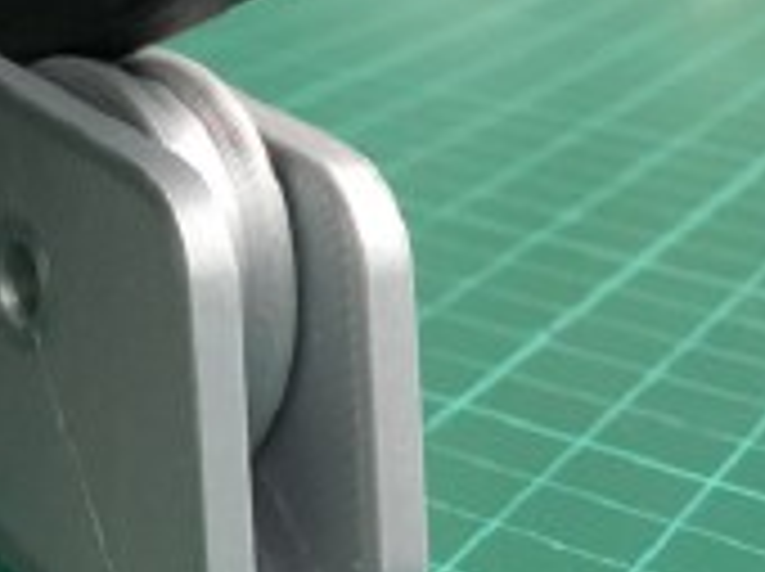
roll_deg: -3.1
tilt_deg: -18.0
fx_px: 2008
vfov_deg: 16.2
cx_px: -322
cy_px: 194
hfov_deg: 19.3
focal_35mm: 91
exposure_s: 1/25
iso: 200
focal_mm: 4.15
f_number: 2.2
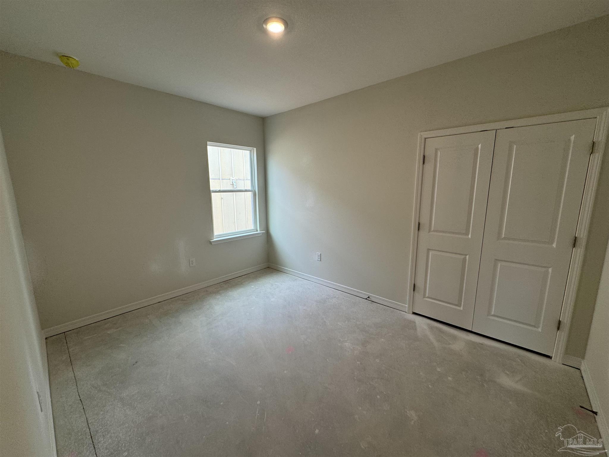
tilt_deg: -9.4
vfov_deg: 85.7
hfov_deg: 102.1
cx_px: 304
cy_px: 228
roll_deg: +1.0
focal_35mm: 14
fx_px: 246
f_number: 2.2
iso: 100
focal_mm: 2.22
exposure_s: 1/120
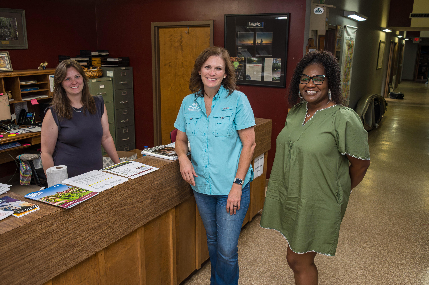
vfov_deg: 41.1
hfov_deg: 58.7
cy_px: 142
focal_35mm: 32
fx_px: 381
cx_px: 214
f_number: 7.1
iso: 1600
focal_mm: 32
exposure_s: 1/125
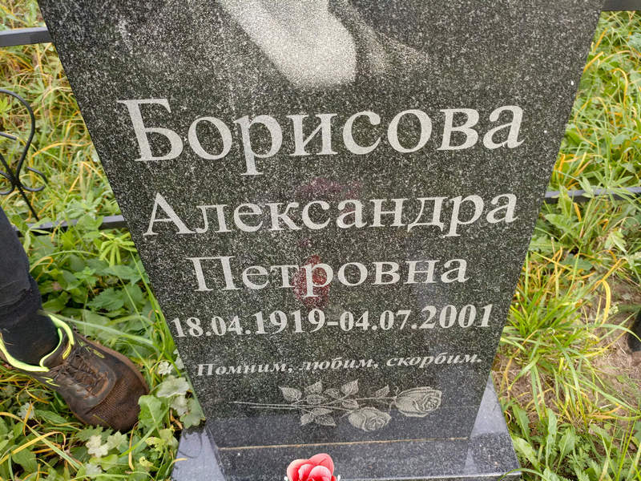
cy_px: 240
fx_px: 463
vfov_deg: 54.9
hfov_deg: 69.4
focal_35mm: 25
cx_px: 320
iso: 215
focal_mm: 4.76
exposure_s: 1/100
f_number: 1.69
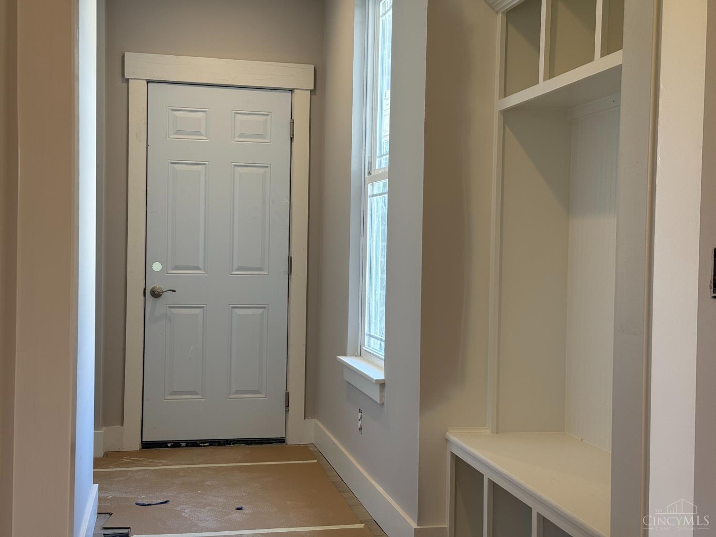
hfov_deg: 39.7
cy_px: 268
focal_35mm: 48
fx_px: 993
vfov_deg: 30.3
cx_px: 358
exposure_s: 1/60
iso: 50
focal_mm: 6.76
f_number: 1.78
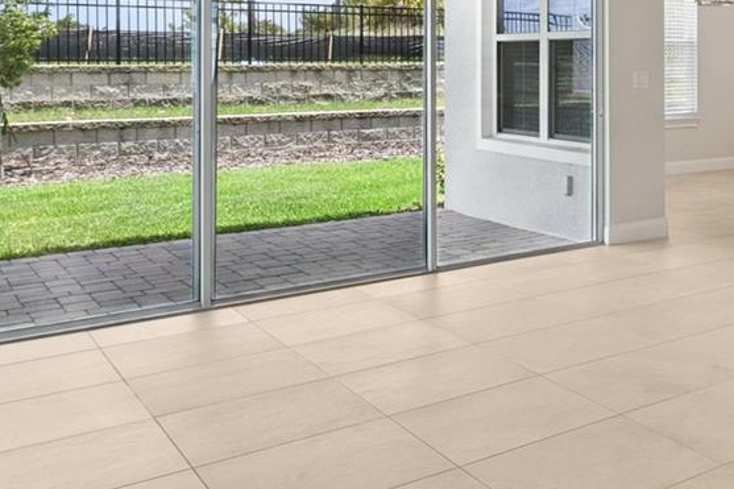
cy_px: 63
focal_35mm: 47
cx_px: 832
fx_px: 967
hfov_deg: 34.9
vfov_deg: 27.5
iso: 1000
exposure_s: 1/160
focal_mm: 16.5
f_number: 8
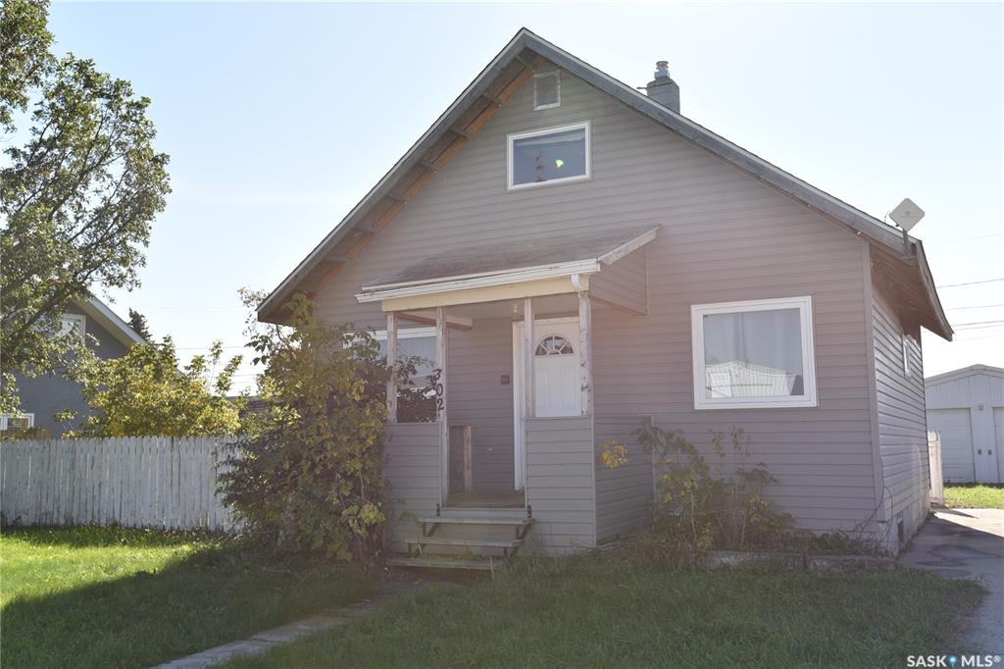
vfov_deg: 37.8
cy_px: 334
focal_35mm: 35
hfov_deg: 54.4
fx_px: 976
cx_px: 502
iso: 100
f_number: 8
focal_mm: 35
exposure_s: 1/200
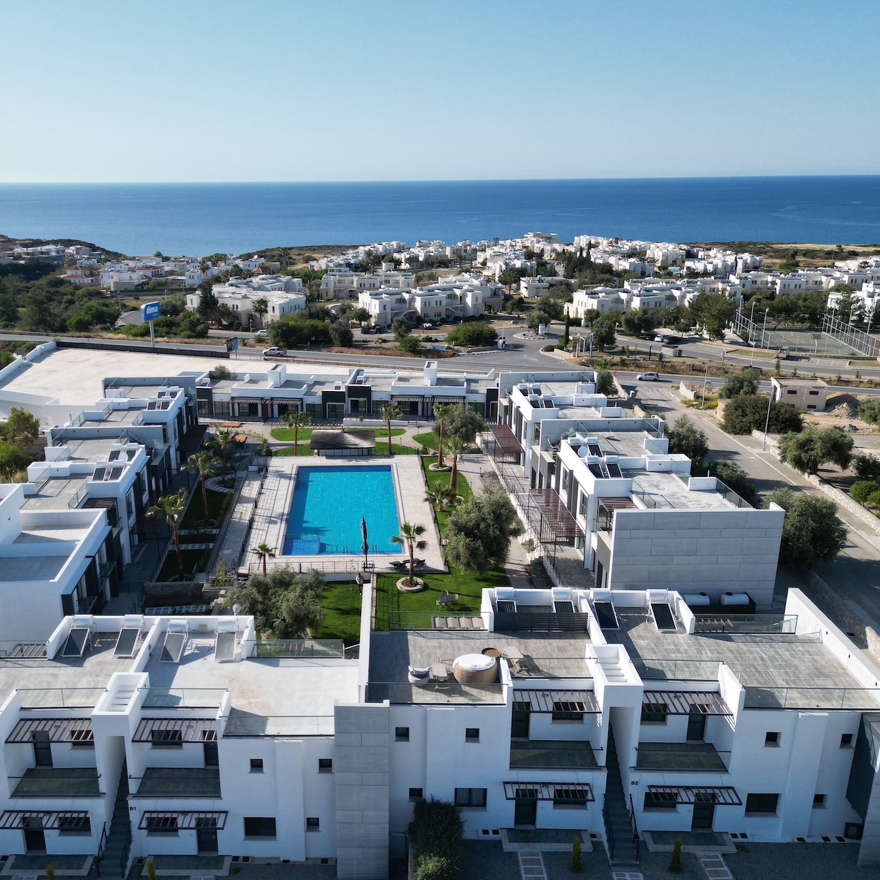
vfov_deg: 55.6
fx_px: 834
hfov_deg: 55.4
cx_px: 369
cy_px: 442
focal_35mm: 29
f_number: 1.7
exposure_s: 1/4000
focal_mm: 6.72
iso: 150
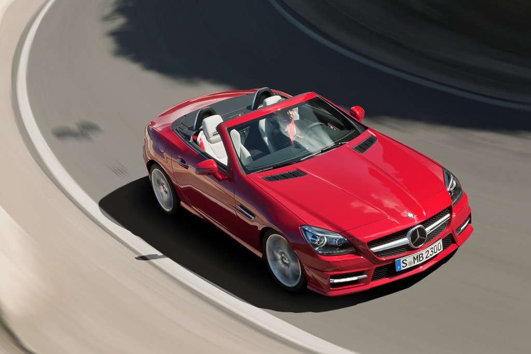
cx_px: 266
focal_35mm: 62
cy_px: 177
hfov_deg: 32.4
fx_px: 915
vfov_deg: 21.9
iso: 100
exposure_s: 3
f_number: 22
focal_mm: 62
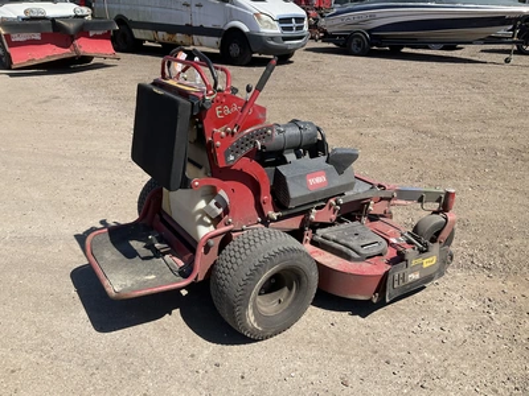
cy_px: 198
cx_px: 264
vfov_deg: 48.2
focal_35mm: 29
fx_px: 443
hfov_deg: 61.7
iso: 25
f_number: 1.8
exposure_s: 1/1451
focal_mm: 3
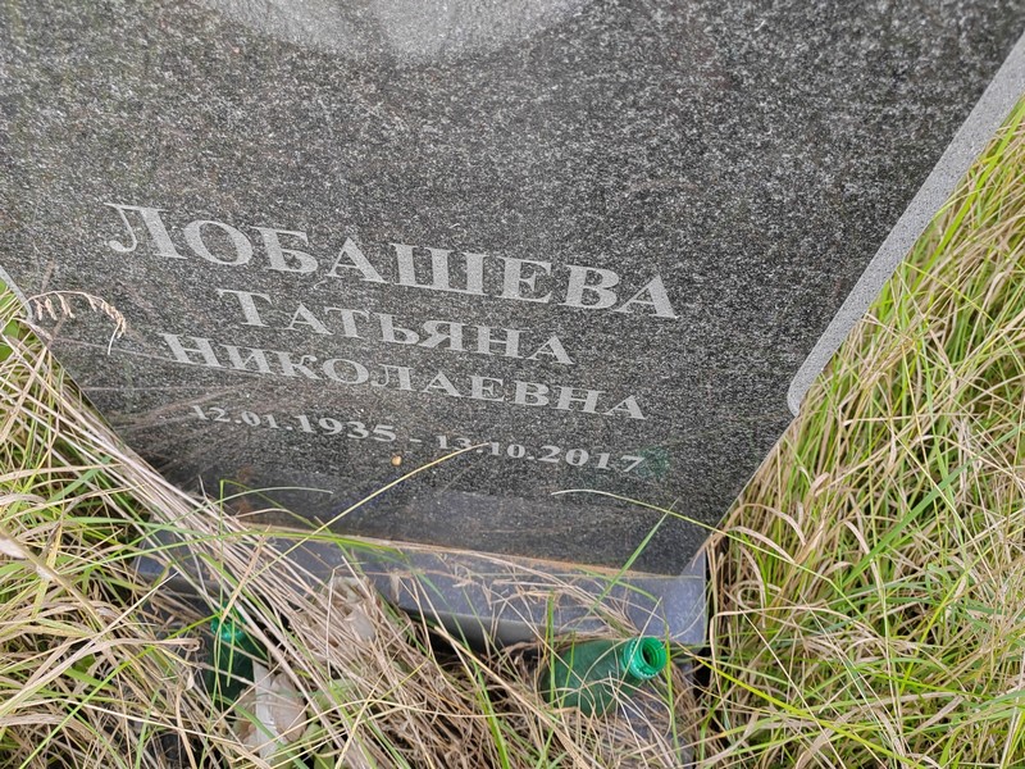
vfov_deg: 51.4
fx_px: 799
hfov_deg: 65.3
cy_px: 384
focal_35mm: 27
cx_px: 512
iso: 100
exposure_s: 1/130
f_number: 1.9
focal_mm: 5.52
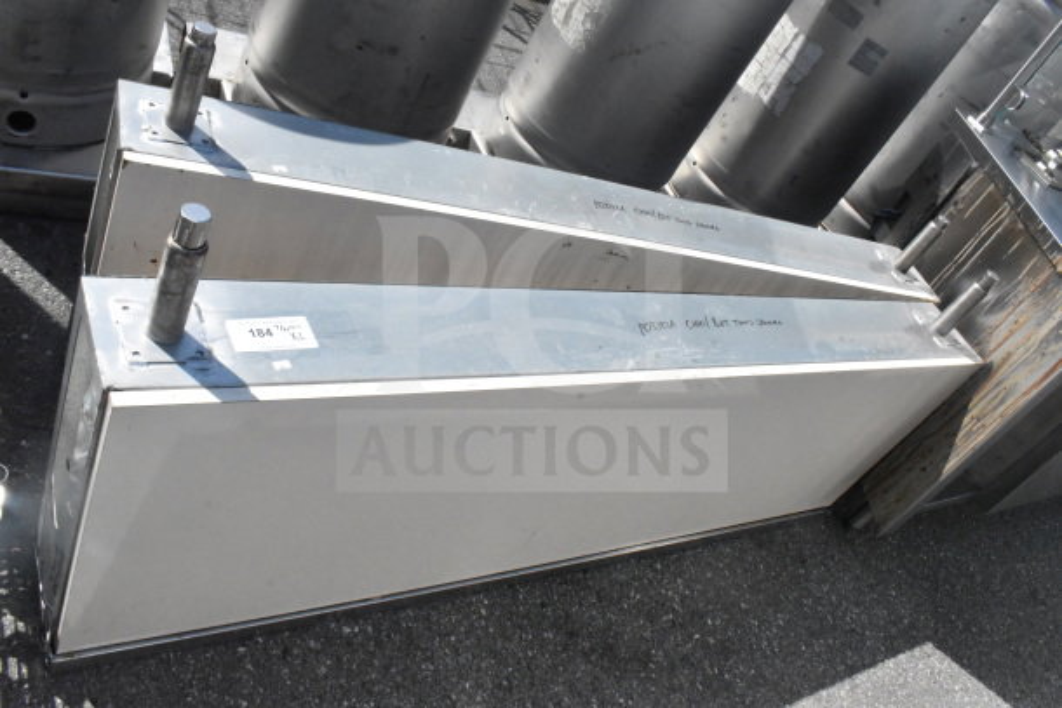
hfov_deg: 61.9
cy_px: 354
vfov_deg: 43.6
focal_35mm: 30
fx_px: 885
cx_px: 531
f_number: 25
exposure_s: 1/3200
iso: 6400
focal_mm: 20
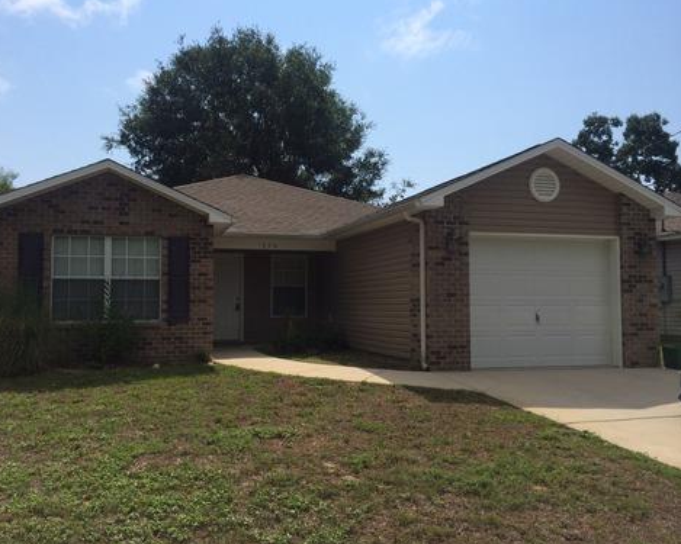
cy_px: 271
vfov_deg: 45.8
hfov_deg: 55.6
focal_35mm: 32
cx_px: 315
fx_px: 645
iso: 40
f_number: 2.2
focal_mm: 4.12
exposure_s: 1/5128
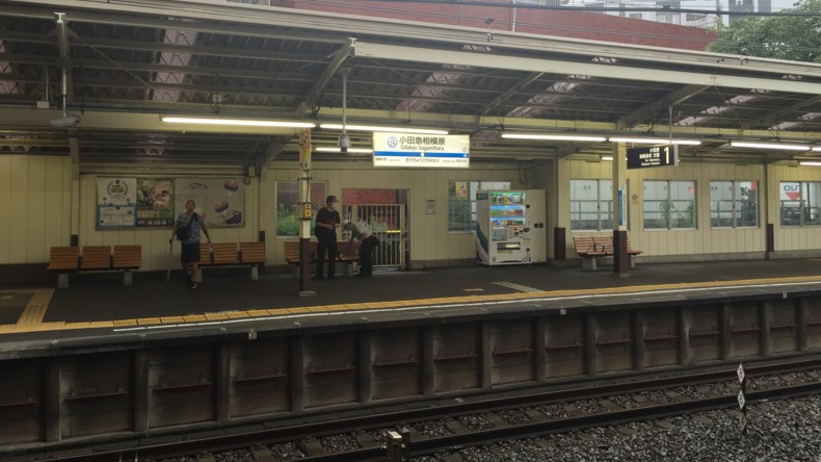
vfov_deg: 36.6
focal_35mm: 32
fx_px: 696
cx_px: 413
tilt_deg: +2.1
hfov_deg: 61.0
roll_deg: -0.5
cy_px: 190
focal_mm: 4.15
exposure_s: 1/60
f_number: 2.2
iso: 32
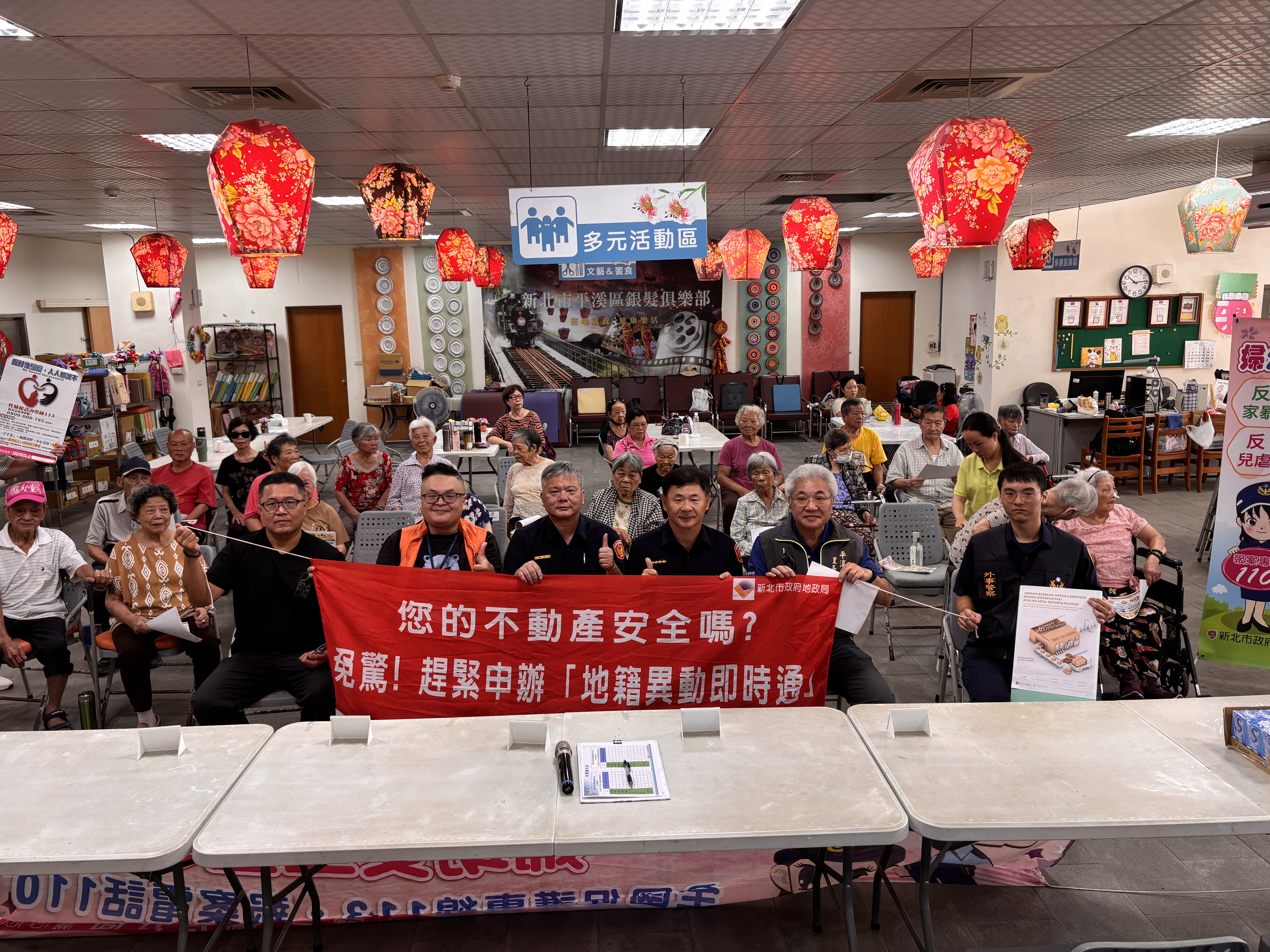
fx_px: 954
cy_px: 476
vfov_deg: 53.1
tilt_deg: -10.1
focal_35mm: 26
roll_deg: +0.9
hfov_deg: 67.3
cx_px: 635
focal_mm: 5.96
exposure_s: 1/60
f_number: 1.6
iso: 80
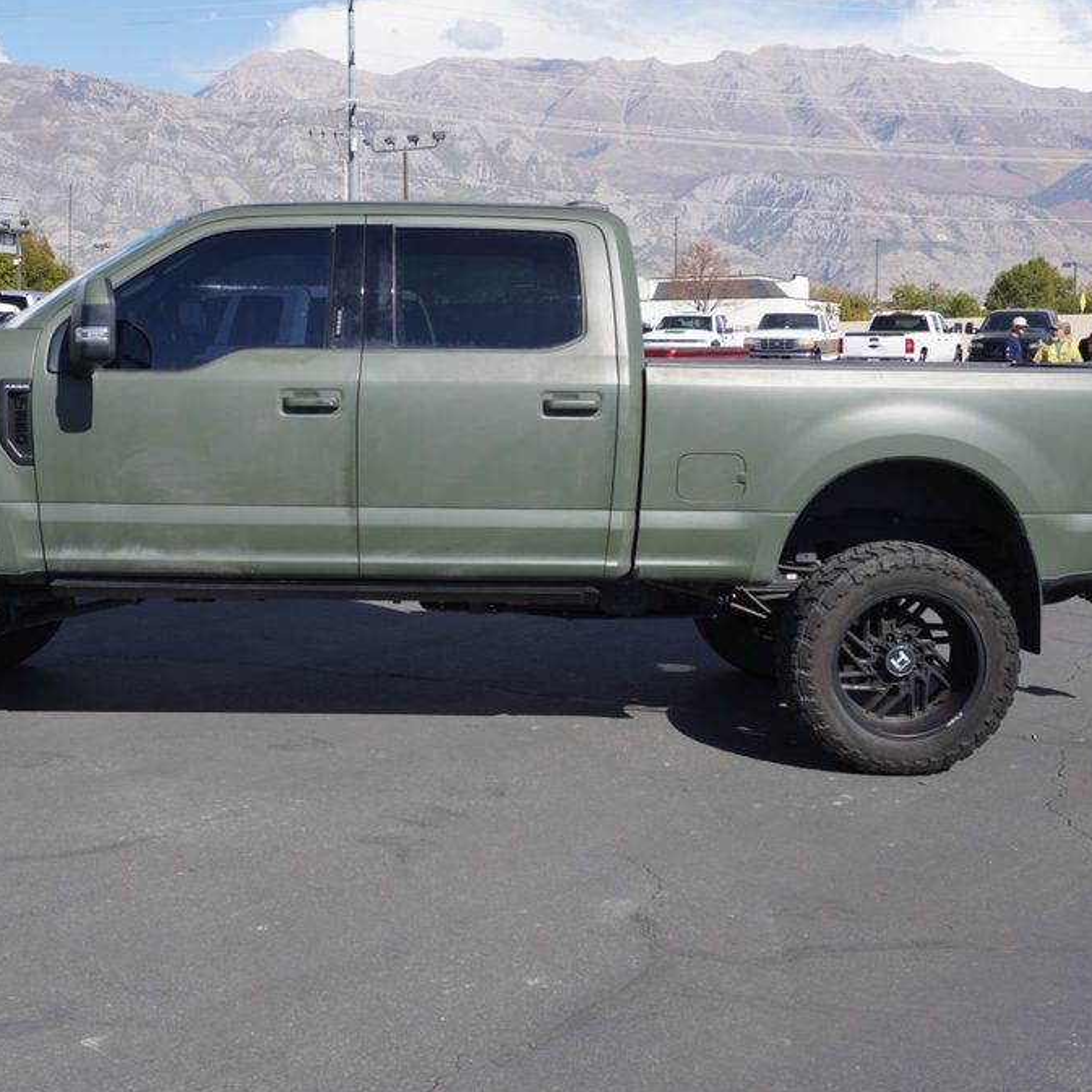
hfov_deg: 37.7
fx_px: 1593
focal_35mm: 45
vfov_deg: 37.8
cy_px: 548
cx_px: 433
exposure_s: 1/200
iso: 100
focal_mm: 23
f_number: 8
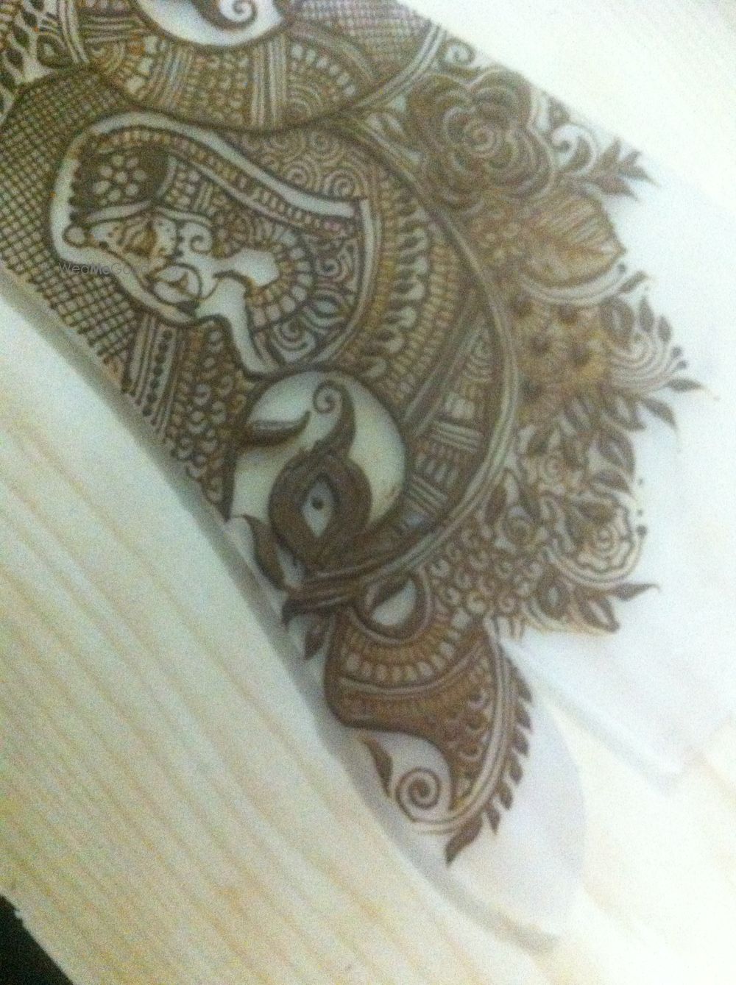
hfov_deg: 40.6
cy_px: 492
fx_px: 995
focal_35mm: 35
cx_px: 368
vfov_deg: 52.7
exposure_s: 1/15
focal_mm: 3.85
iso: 1000
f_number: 2.8
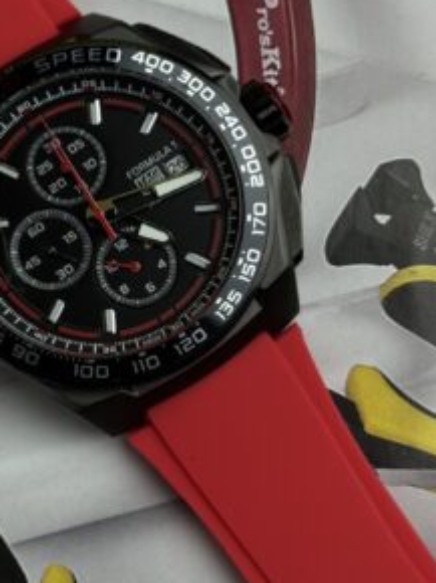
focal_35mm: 95
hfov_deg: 15.5
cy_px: 274
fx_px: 1598
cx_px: 104
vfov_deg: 20.7
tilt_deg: -74.8
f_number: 1.78
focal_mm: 6.76
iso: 64
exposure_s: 1/206
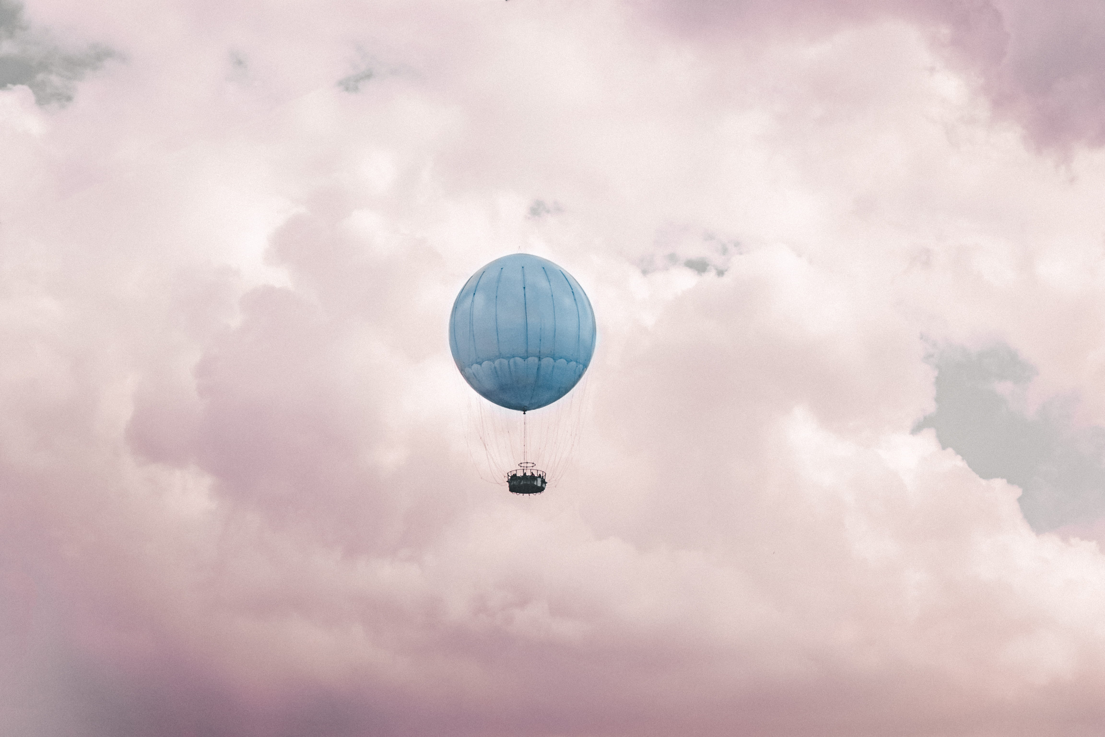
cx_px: 552
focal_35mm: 105
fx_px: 3223
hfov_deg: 19.5
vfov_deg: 13.0
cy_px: 368
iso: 100
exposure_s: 1/640
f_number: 5.3
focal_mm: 70
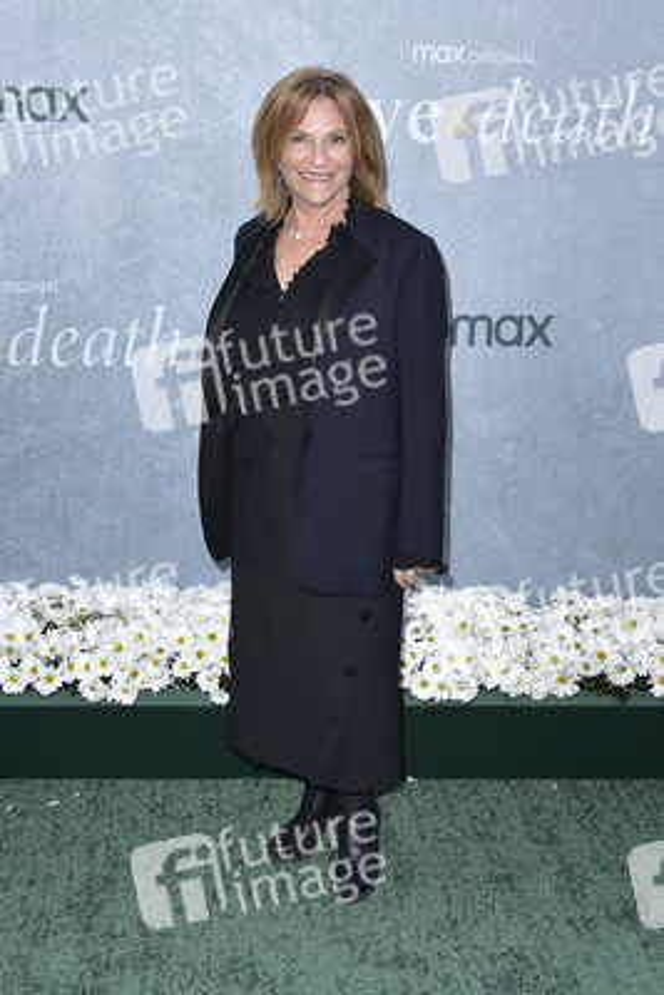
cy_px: 498
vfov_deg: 48.4
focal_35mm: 40
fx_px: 1106
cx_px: 332
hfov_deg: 33.4
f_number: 6.3
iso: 250
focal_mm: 40
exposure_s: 1/250
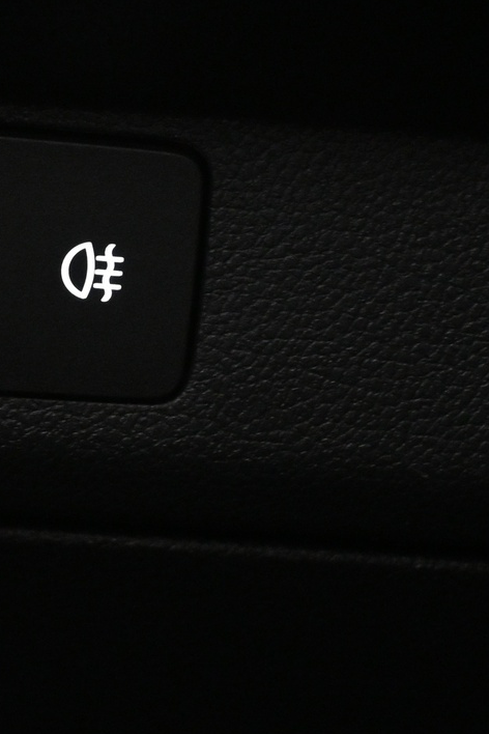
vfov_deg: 19.5
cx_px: -96
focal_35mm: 105
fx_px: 2133
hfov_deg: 12.8
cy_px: 260
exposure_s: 1/13
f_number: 4.8
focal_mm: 30.5
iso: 4000
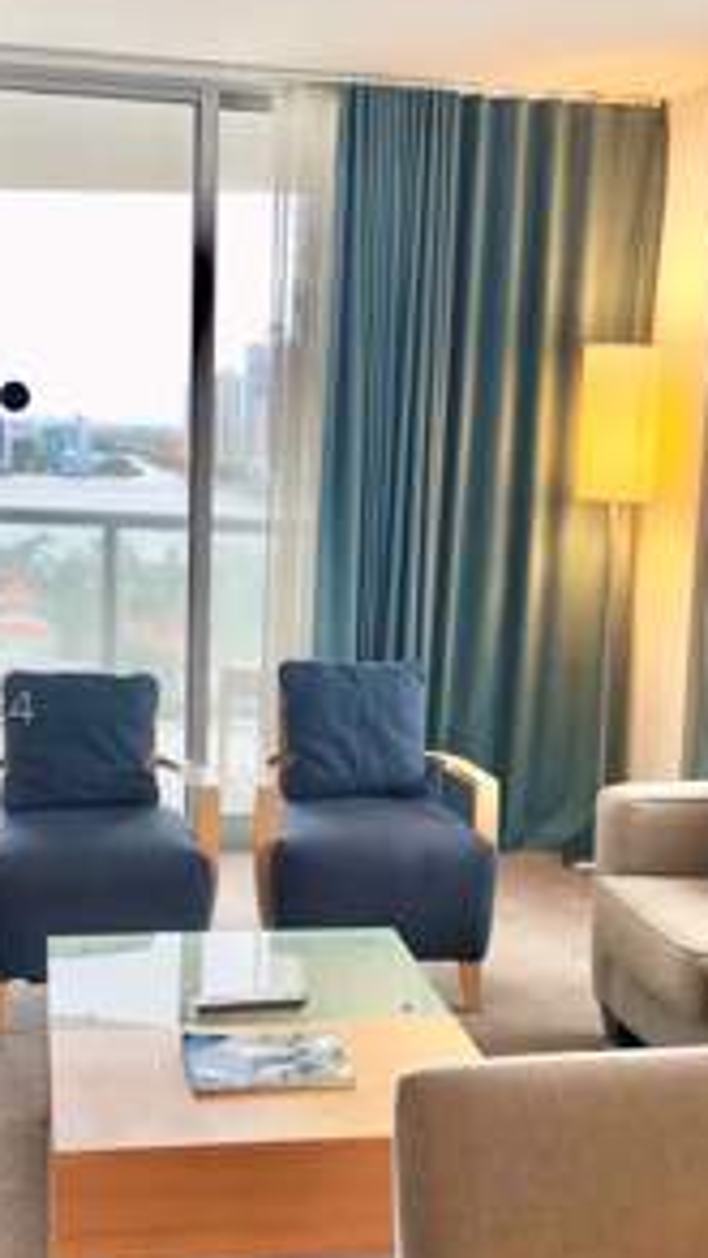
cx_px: 322
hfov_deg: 24.0
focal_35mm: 50
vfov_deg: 41.2
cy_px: 708
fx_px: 1667
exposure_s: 1/120
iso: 50
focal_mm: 4
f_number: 1.8
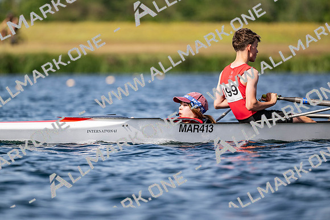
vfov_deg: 3.4
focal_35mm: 400
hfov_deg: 5.2
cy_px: 110
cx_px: 165
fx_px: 3667
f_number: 4.5
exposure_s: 1/2500
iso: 180
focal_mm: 400
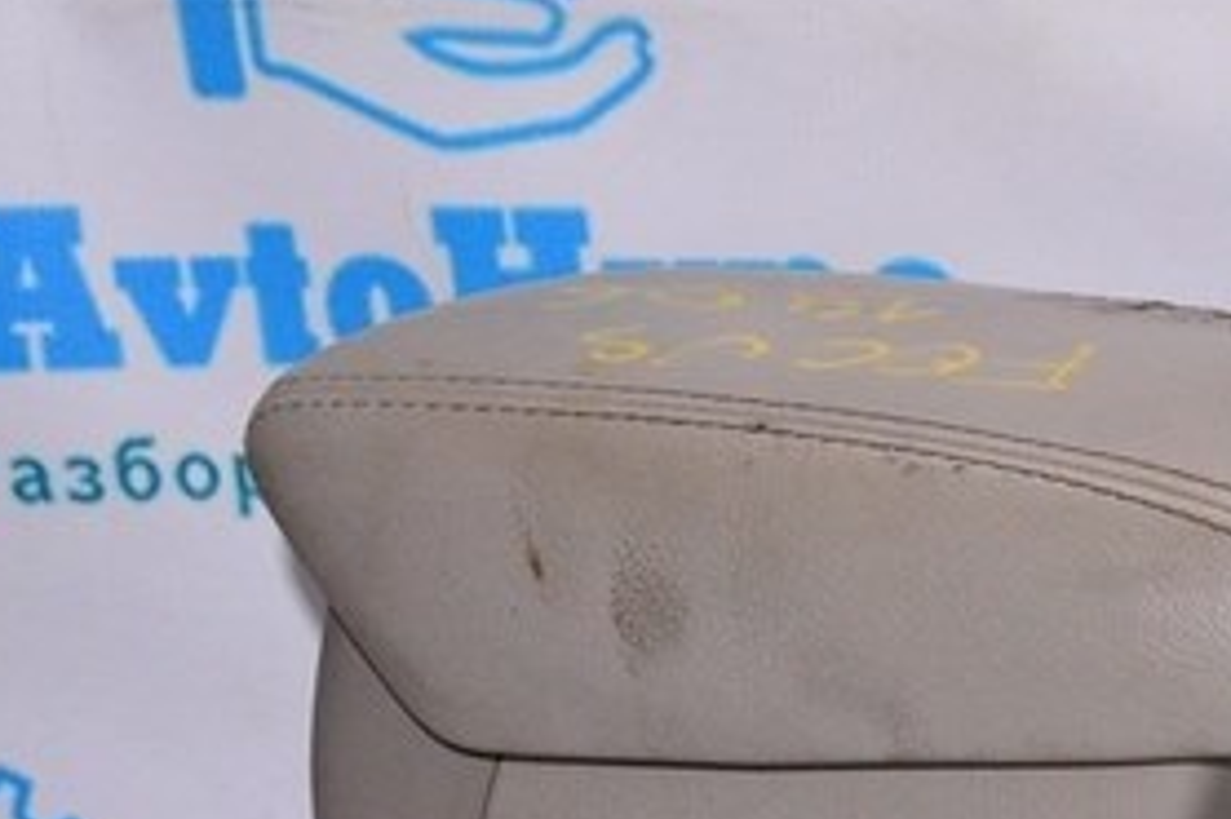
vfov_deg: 11.6
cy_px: 981
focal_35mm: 116
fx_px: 3959
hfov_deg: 15.5
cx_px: 2134
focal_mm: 21
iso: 1600
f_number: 8
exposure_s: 1/200
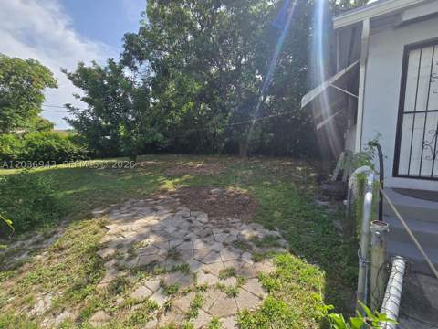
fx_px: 164
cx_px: 219
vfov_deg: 89.9
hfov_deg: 106.2
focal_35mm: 13
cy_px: 164
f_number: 2.2
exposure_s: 1/1667
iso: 50
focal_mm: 2.2
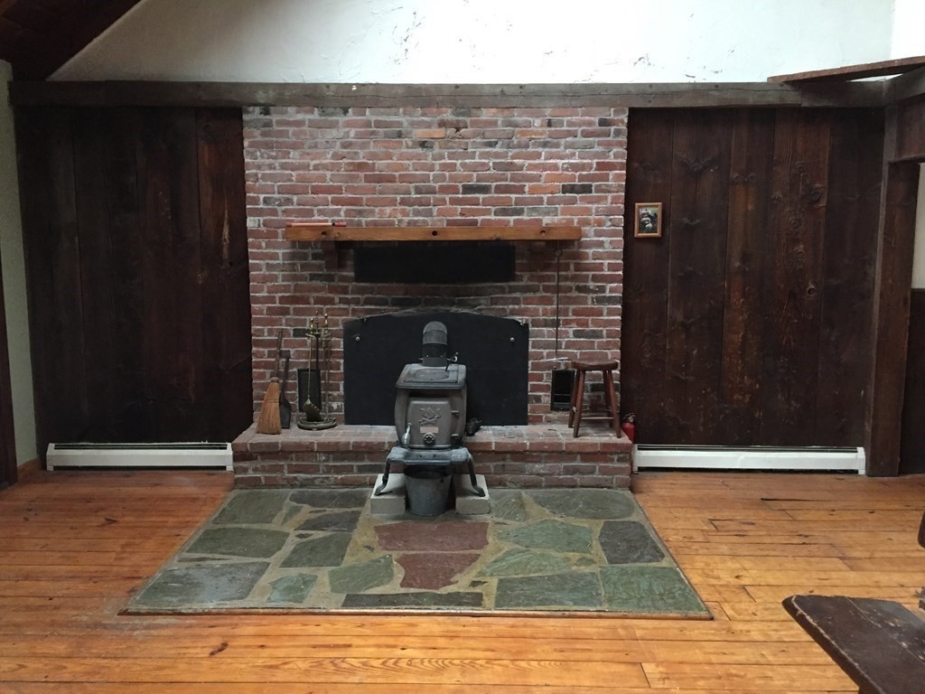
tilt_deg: -7.1
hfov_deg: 61.7
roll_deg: +0.0
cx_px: 462
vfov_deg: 48.2
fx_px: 775
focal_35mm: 29
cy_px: 347
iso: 250
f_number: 2.2
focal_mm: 4.15
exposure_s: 1/24
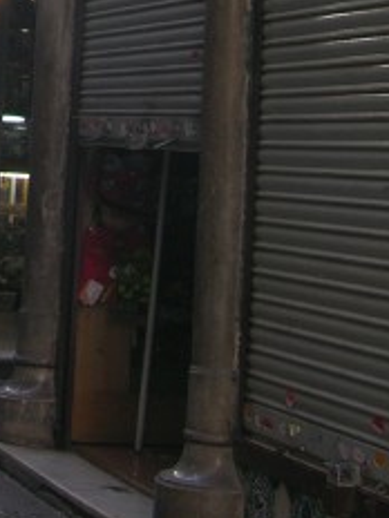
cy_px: -132
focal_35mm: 116
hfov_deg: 12.2
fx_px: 1738
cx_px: -179
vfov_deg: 16.2
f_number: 3.2
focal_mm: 8.9
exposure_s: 1/53.3
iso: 50
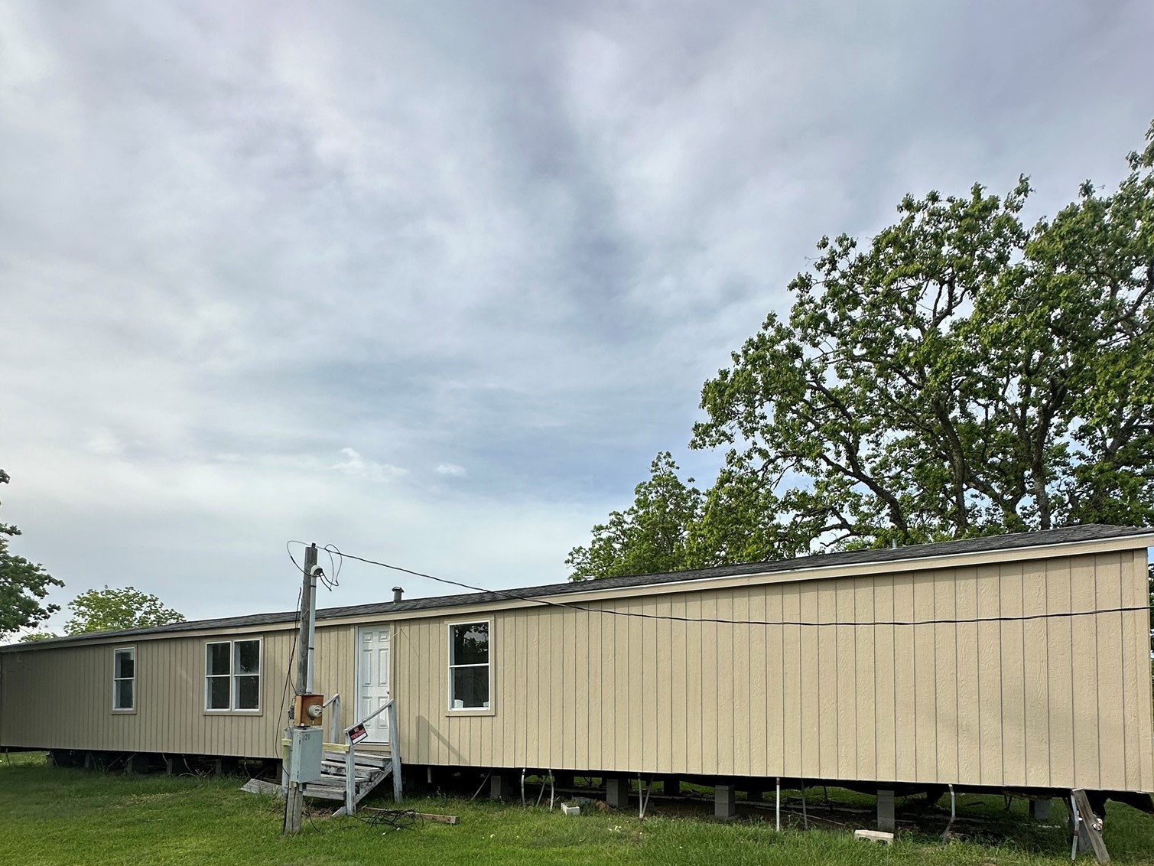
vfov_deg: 62.6
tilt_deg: +3.5
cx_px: 586
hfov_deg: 84.7
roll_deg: -1.5
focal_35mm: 19
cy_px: 698
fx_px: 633
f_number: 2.2
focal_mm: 2.22
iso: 50
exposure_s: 1/1689
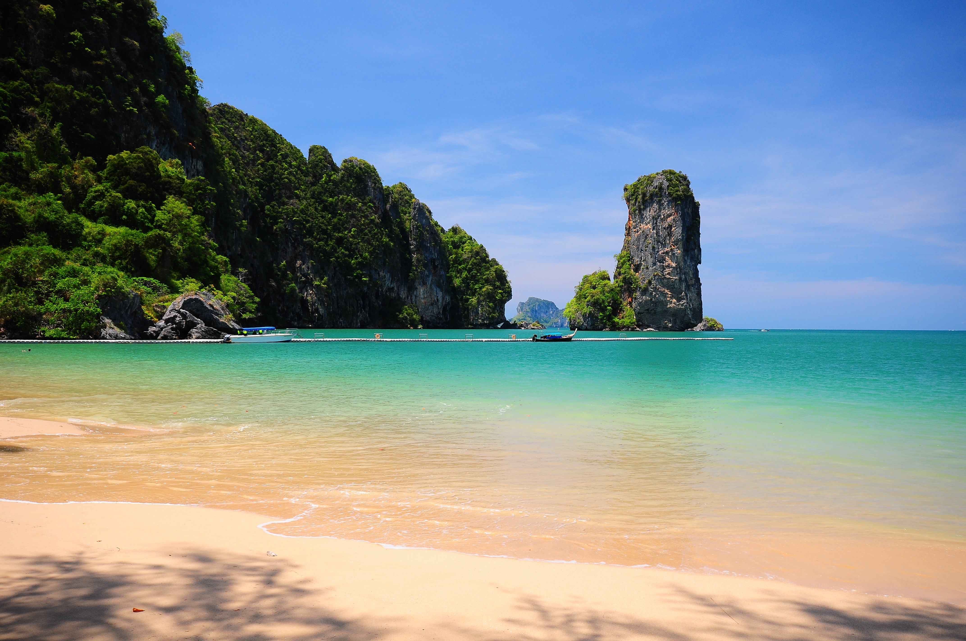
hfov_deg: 62.0
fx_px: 804
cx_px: 483
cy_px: 320
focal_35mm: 30
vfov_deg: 43.5
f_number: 13
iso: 200
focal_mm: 20
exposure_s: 1/50
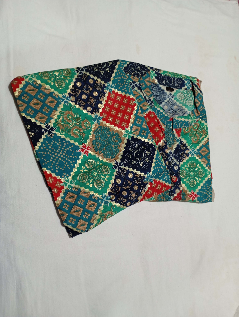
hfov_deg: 49.9
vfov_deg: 63.4
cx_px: 120
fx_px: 257
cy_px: 158
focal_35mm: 28
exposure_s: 1/20
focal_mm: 4.27
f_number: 1.8
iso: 1106
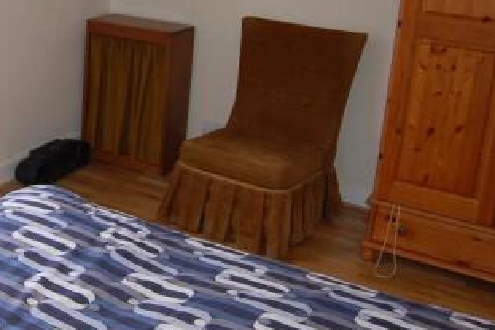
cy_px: 54
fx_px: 783
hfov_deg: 32.7
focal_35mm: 57
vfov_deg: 23.3
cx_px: 21
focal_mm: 18
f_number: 3.5
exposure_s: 1/60
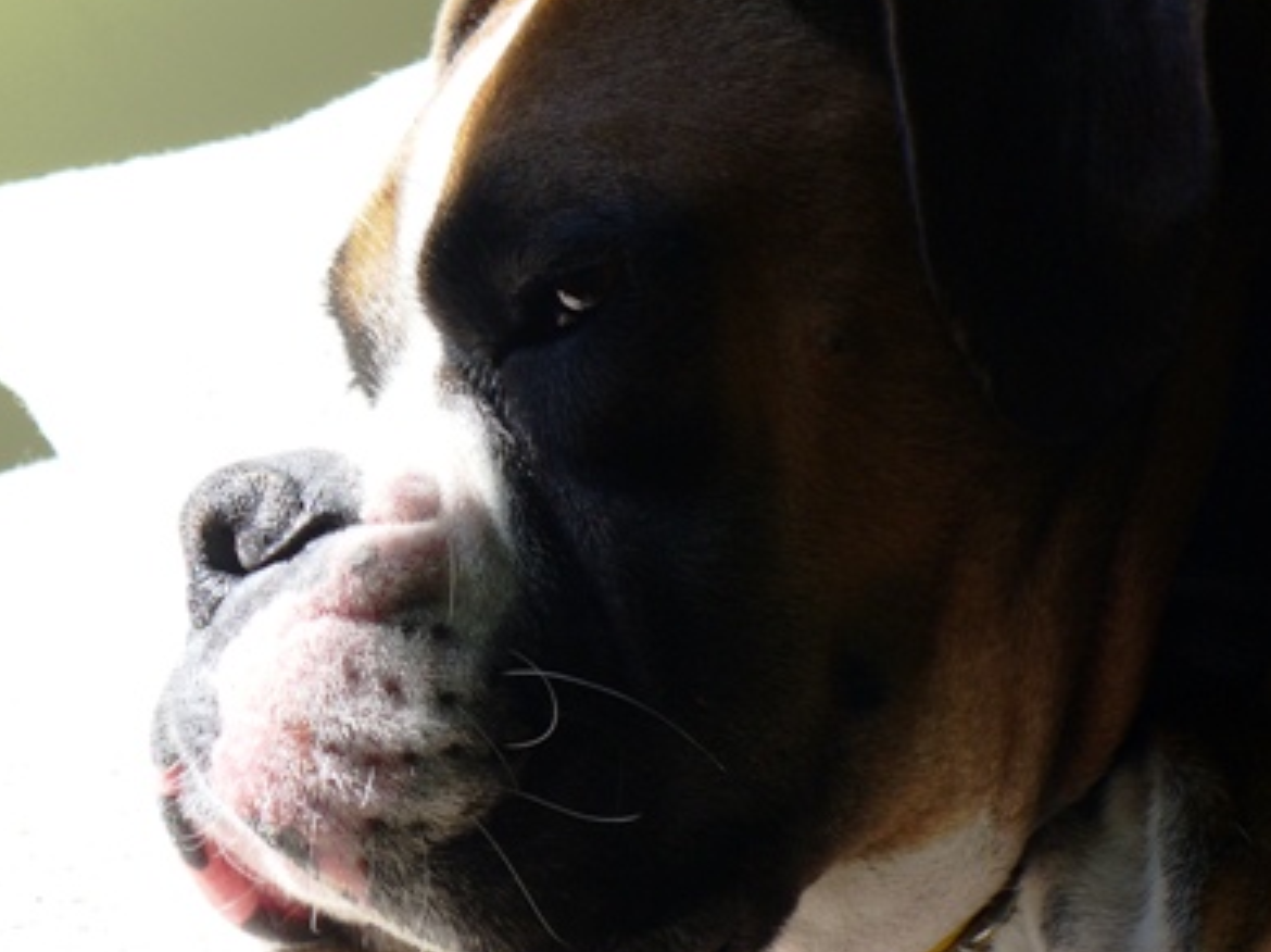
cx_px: 551
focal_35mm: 192
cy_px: 499
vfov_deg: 7.7
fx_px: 7045
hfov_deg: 10.3
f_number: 4.1
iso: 80
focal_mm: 27.6
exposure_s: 1/100
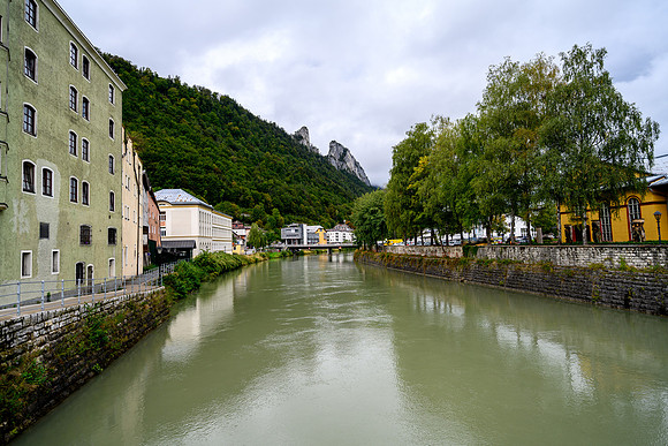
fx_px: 383
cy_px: 223
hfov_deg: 82.1
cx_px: 334
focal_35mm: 21
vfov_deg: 60.3
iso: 64
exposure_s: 1/250
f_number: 5
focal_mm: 20.5
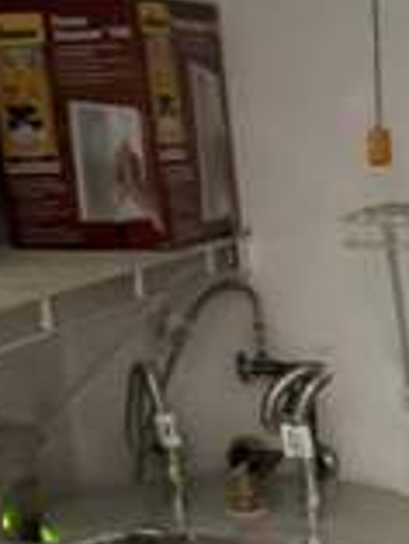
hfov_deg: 14.1
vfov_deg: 18.3
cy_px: 762
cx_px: 614
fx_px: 1542
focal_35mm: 98
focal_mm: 6.76
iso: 2000
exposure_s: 1/2
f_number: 1.78
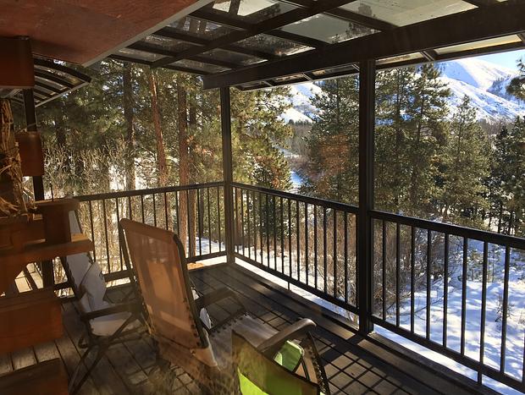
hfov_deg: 61.6
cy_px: 198
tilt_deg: -8.8
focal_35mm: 29
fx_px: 441
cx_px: 262
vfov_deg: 48.3
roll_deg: +1.3
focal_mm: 4.15
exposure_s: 1/638
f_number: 2.2
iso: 32
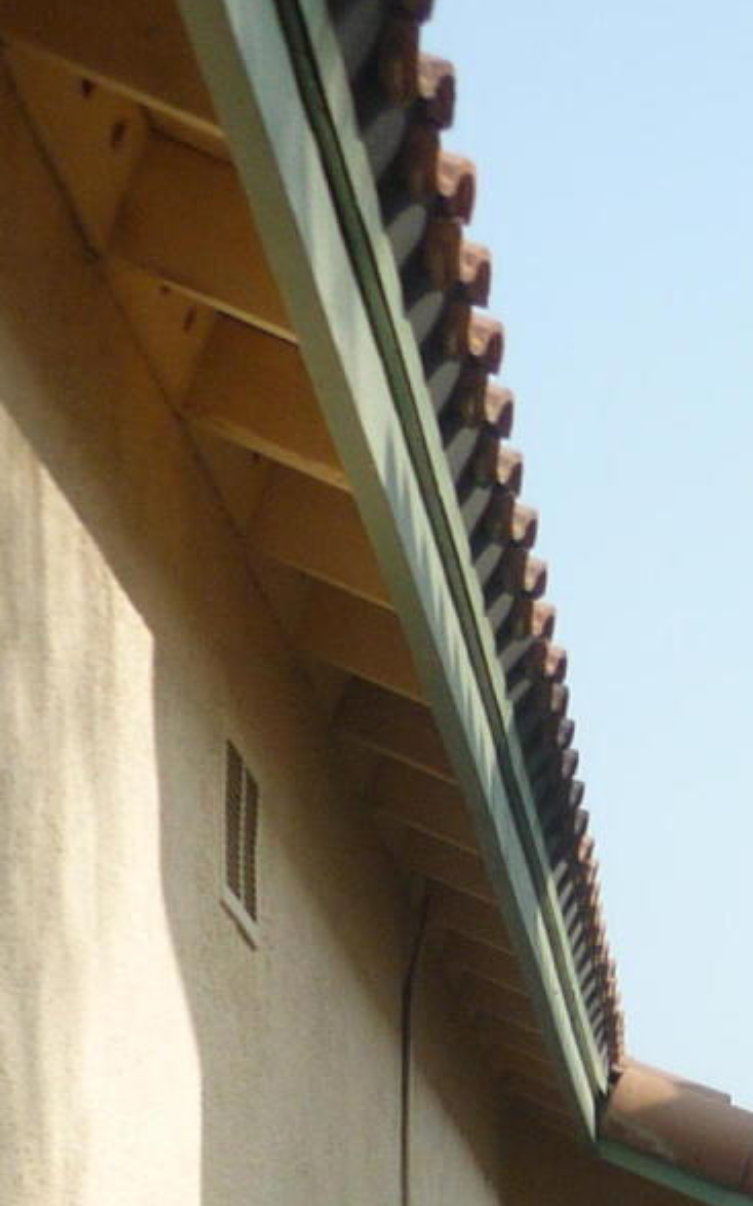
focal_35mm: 119
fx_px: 3911
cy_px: 1848
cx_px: 1030
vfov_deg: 16.0
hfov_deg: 10.7
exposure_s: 1/800
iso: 100
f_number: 2.8
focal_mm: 5.5
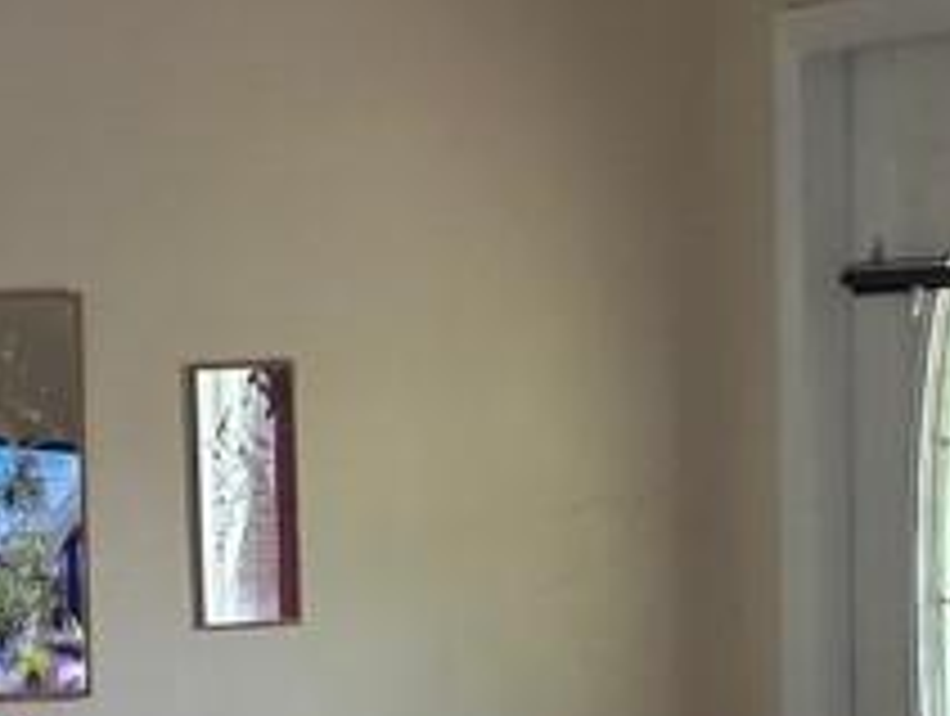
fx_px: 4783
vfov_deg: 8.4
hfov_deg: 11.3
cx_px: 68
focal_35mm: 174
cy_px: 1108
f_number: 1.7
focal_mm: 6.3
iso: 100
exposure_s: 1/53.3
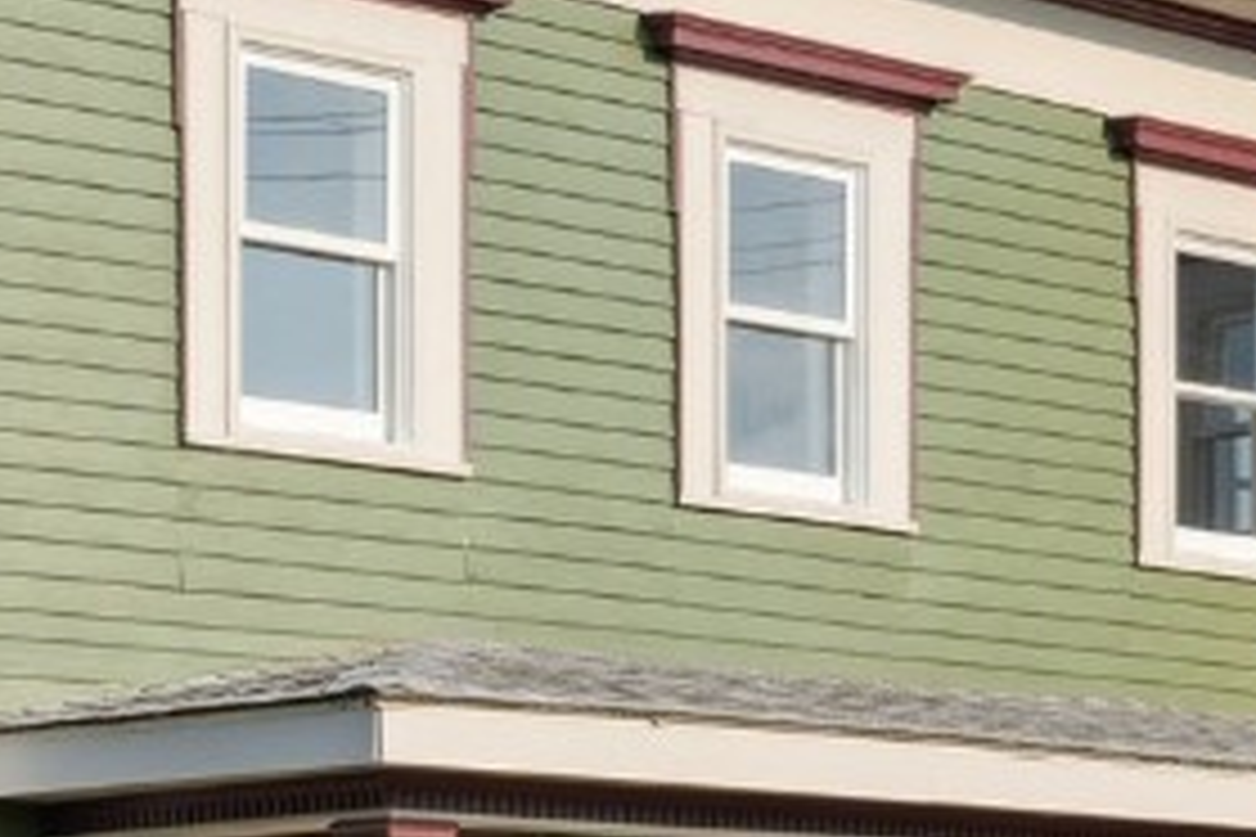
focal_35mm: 128
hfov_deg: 15.9
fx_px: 4465
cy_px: 639
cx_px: 243
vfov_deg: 10.7
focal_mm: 31
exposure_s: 1/500
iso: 250
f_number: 9
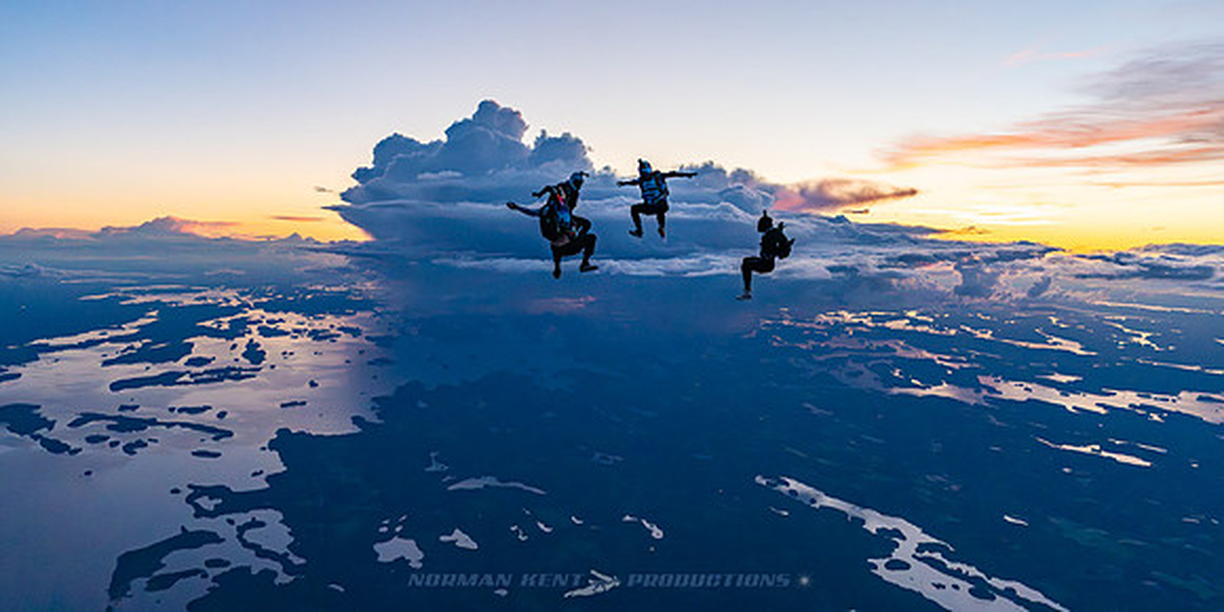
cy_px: 239
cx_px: 611
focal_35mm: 30
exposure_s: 1/2000
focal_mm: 28
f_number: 4
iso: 1000
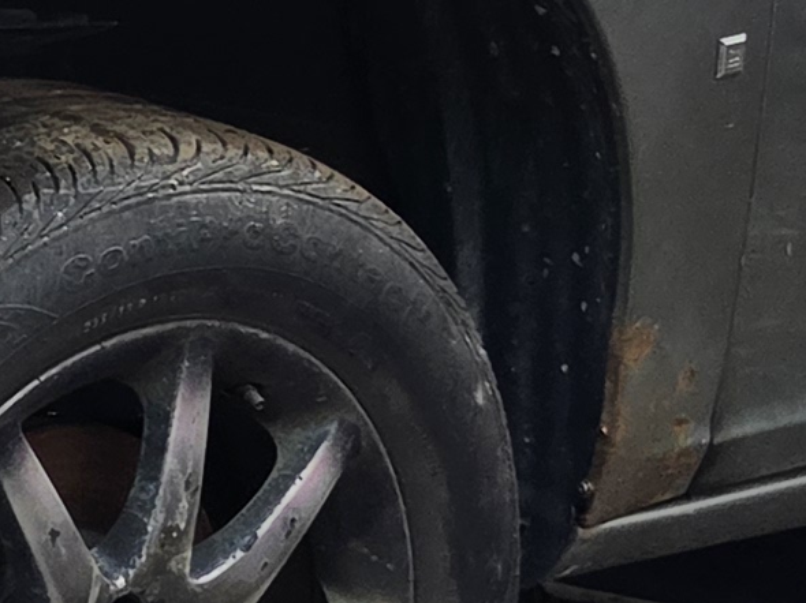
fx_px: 3631
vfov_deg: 9.5
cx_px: -56
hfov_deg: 12.5
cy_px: 93
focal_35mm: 156
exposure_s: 1/3264
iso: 80
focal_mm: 5.4
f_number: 1.8
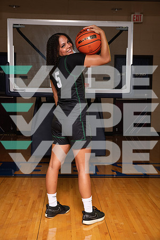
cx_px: 80
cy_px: 120
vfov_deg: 38.2
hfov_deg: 26.0
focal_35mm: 52
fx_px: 347
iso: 250
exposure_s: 1/400
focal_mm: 52
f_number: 7.1
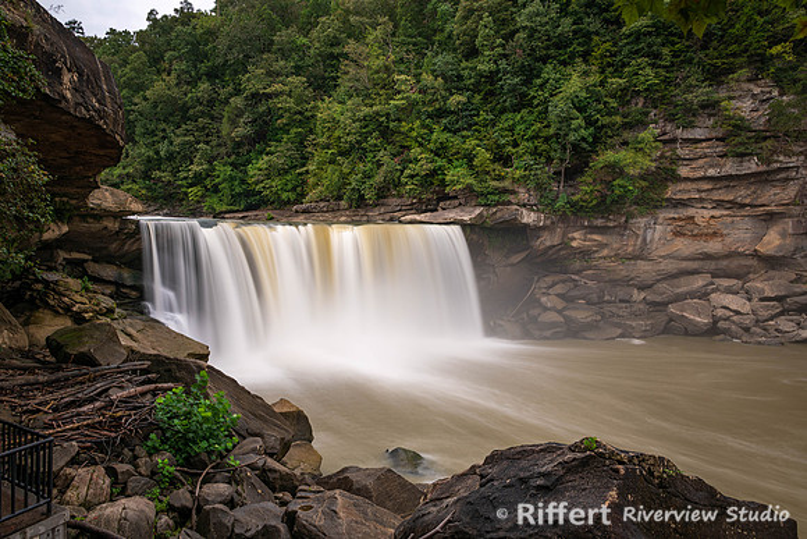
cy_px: 270
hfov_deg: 64.2
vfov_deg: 45.5
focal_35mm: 29
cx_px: 404
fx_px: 643
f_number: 8
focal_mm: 28
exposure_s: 13
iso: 64
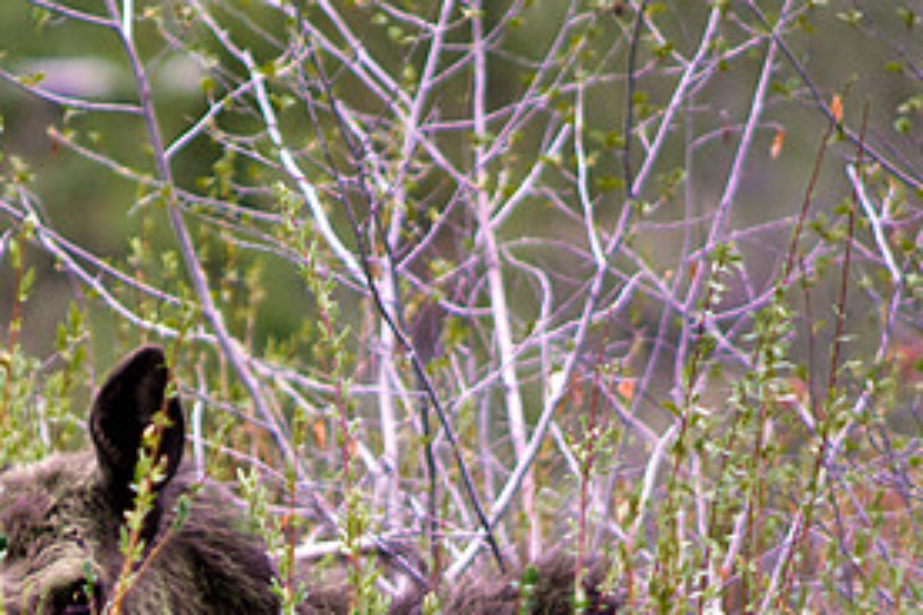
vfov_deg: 2.2
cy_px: 540
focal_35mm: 630
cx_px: 54
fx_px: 16151
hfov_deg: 3.3
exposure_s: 1/320
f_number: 2.8
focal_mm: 200
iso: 100
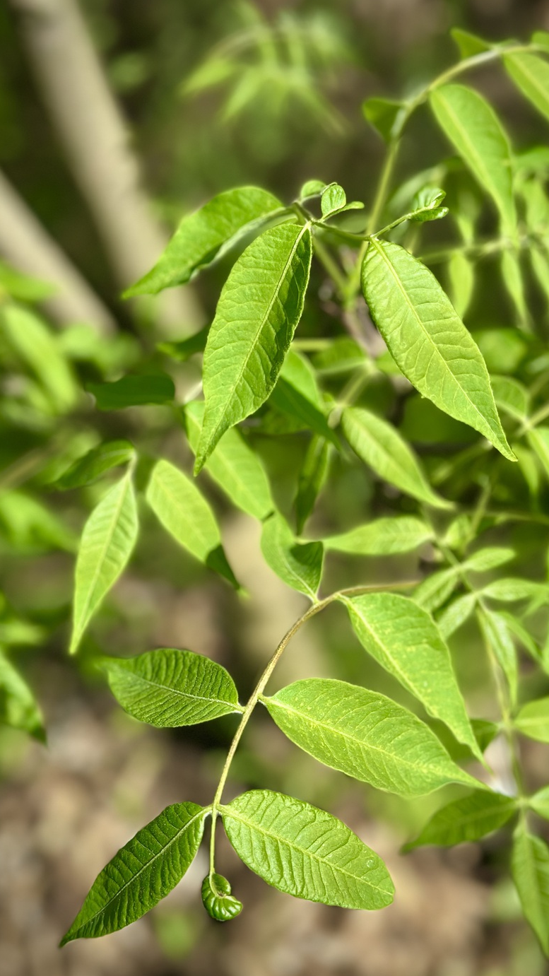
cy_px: 488
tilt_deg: -47.9
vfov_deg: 39.2
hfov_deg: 22.6
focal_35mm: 53
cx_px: 310
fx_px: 1371
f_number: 1.78
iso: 100
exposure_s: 1/2809
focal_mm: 6.86
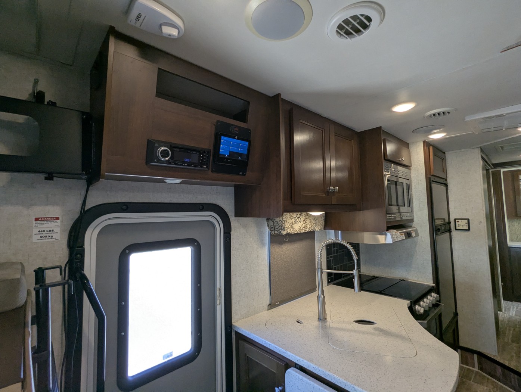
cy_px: 196
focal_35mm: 16
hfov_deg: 94.4
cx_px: 260
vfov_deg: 78.2
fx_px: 241
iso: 138
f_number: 2.2
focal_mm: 2.35
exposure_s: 1/157
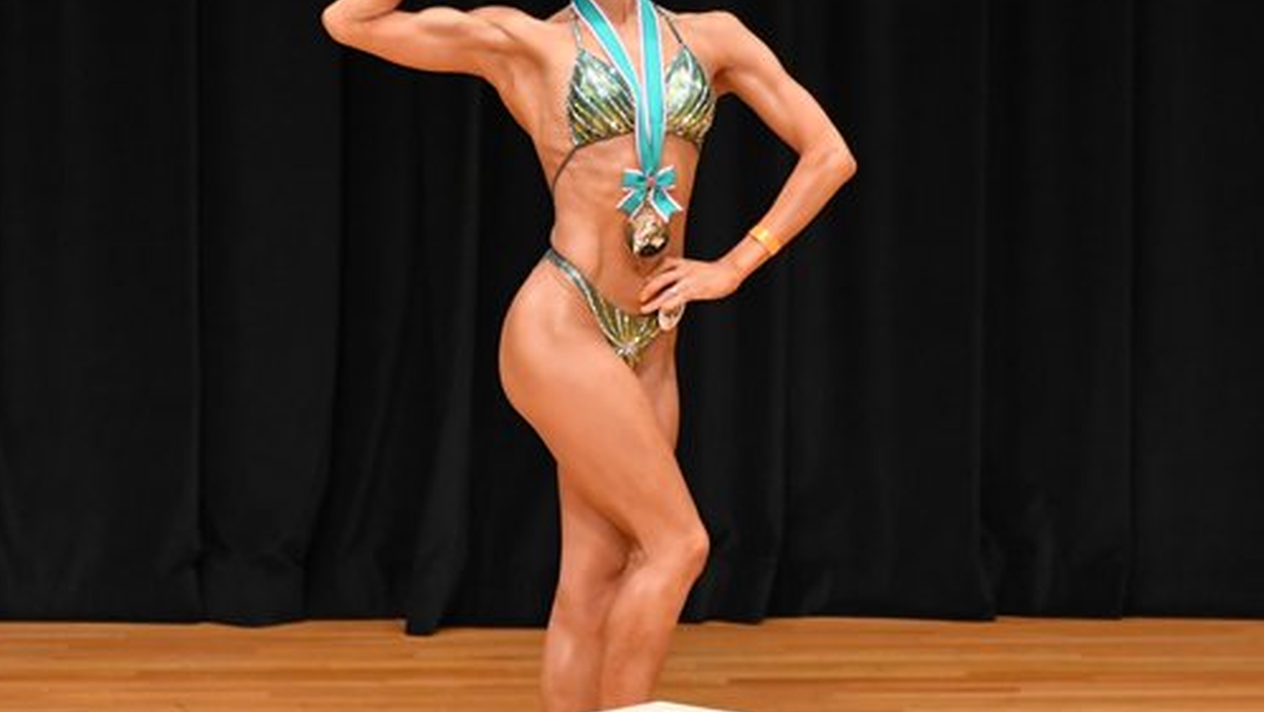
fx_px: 14718
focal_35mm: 439
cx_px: 584
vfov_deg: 2.8
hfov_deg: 4.9
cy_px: 332
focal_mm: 180
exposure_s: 1/400
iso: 4000
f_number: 5.6
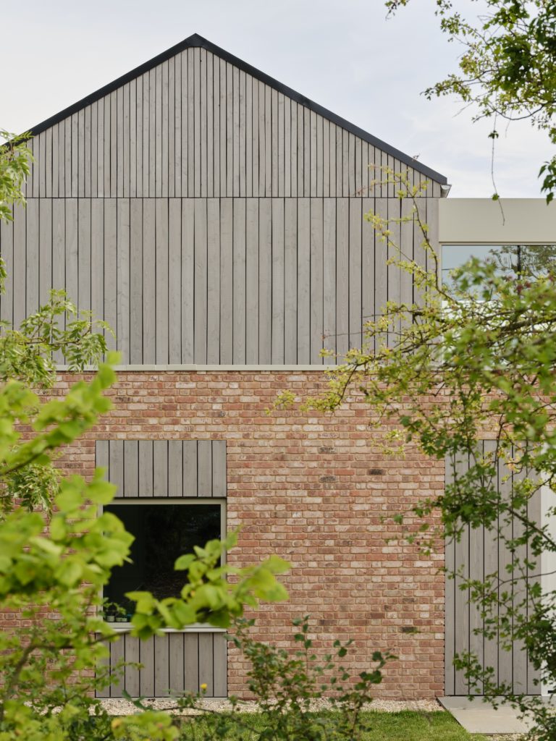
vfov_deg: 29.0
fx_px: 1435
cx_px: 278
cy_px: 370
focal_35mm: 67
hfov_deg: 21.9
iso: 200
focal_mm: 84.8
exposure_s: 1/80
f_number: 9
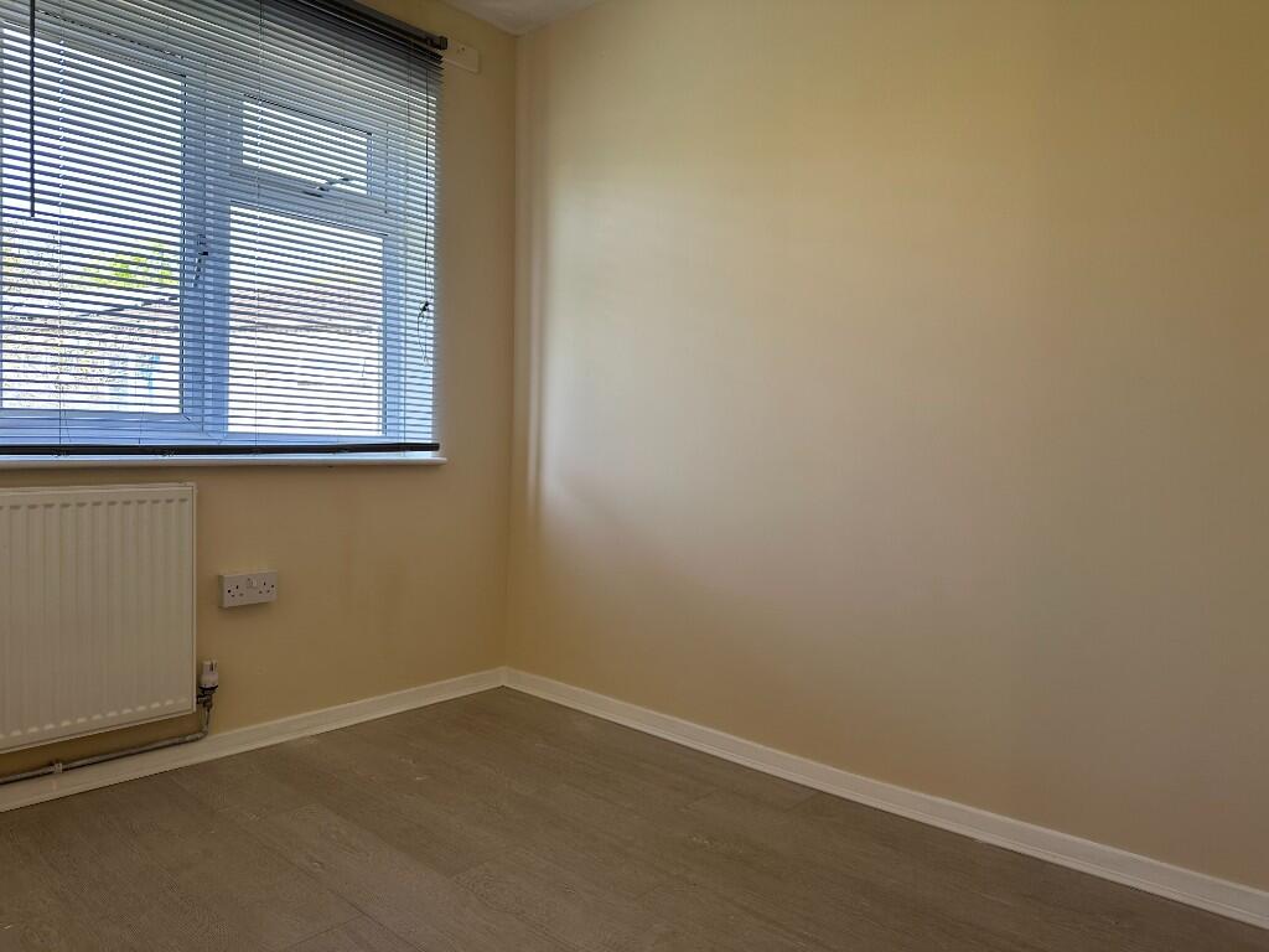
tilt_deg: -2.5
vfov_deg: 56.8
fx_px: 880
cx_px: 634
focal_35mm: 24
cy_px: 476
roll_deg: -1.3
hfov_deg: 71.6
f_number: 1.78
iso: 64
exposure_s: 1/100
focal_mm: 6.86
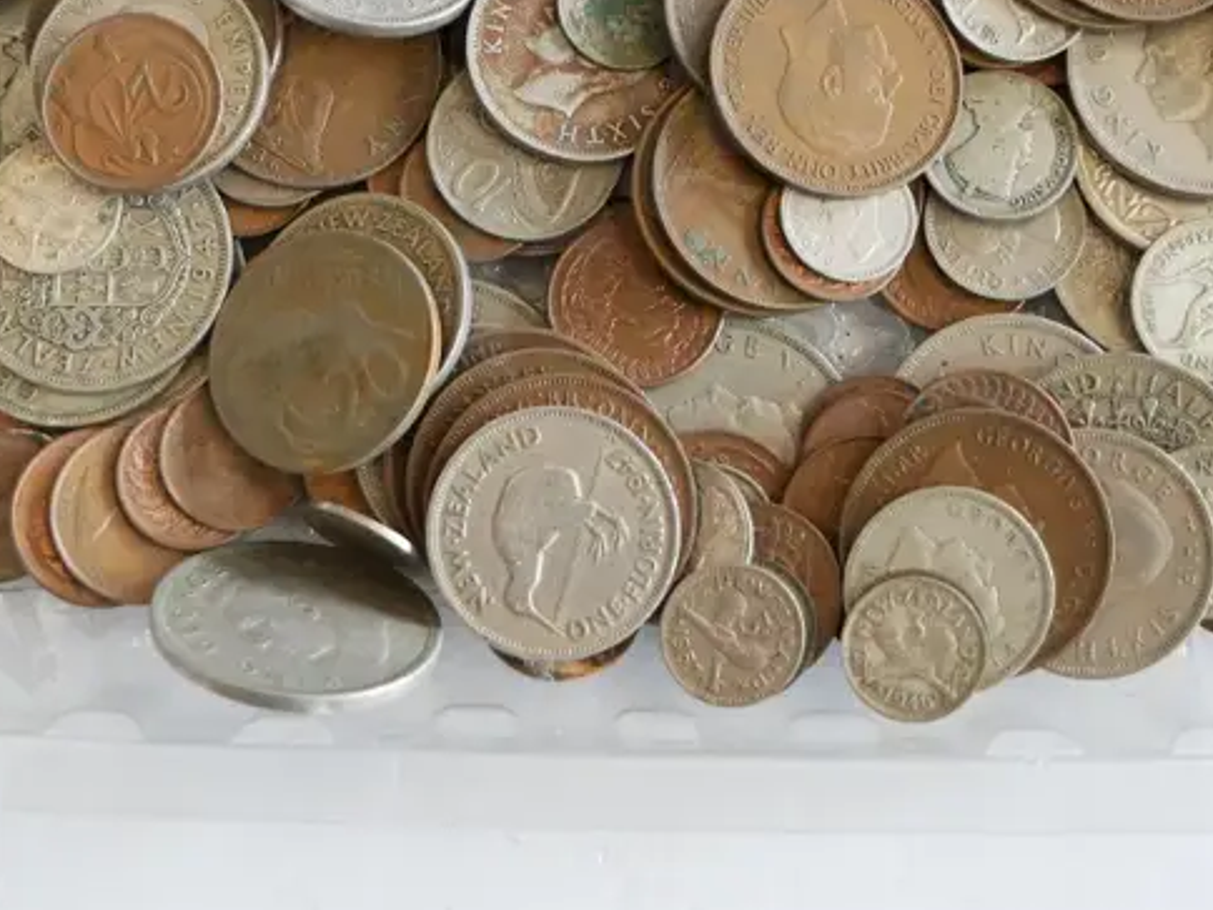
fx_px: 2523
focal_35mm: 72
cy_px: 145
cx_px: 644
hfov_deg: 27.0
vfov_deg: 20.2
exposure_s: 1/60
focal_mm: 17
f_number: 4
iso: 1250
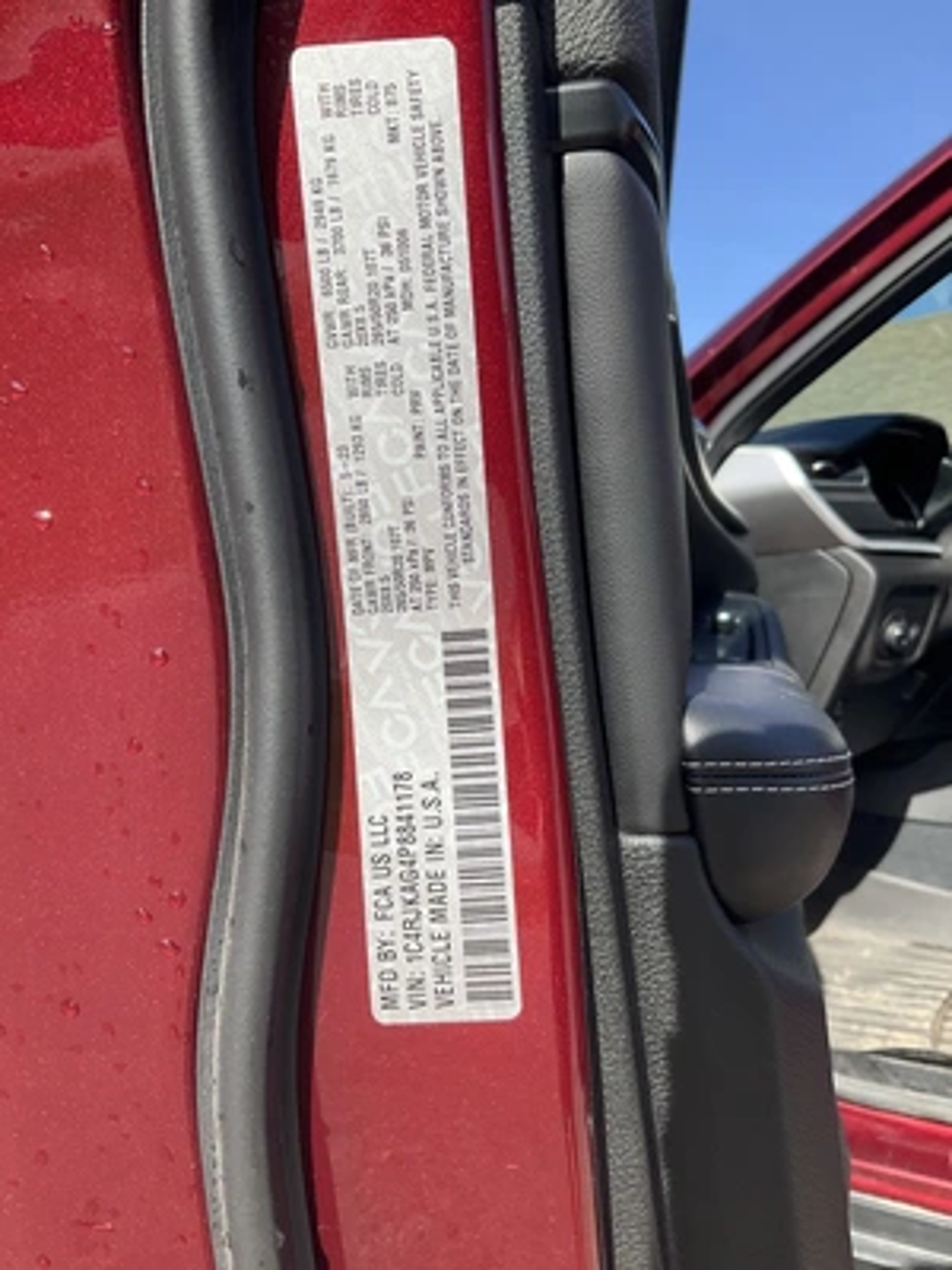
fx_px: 1063
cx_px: 476
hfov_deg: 48.2
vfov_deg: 61.7
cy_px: 635
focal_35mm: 29
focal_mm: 3
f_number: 1.8
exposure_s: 1/635
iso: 25
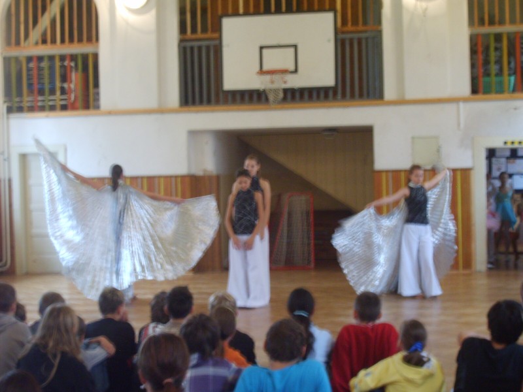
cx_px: 262
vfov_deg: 24.0
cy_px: 196
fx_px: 922
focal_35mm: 61
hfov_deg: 31.7
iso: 140
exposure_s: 1/8
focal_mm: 10.3
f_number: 3.6
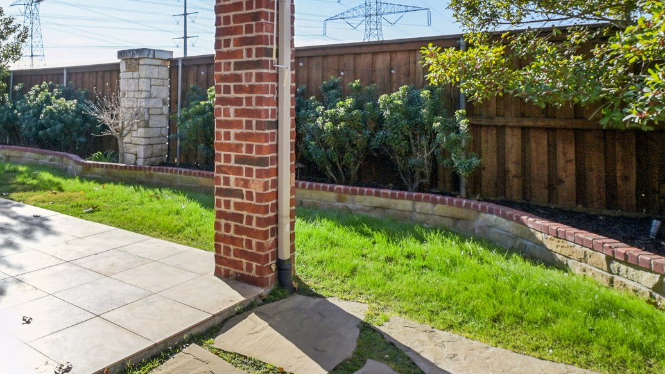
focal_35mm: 29
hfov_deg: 62.0
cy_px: 94
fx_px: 511
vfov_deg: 39.1
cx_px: 160
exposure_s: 1/640
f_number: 9
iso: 250
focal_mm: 14
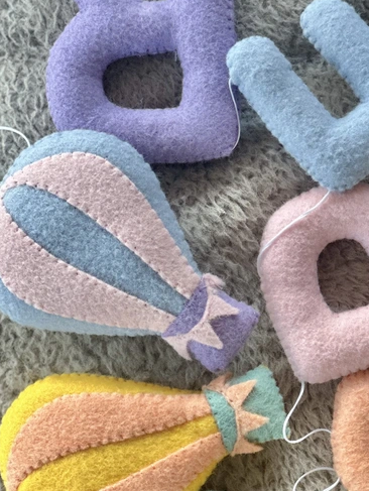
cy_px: 336
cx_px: 300
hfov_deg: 10.6
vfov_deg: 14.2
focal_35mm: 139
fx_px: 1973
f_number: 2.8
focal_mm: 9
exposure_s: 1/121
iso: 125
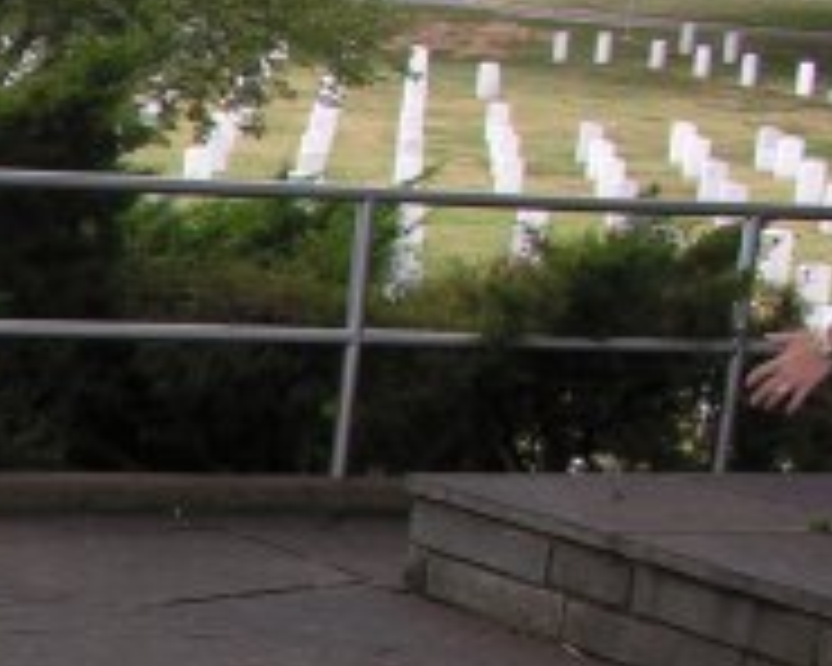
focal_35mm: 146
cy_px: 1078
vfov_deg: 10.1
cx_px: -940
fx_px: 3595
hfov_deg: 11.6
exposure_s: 1/109
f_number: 5
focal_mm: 8.9
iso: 50
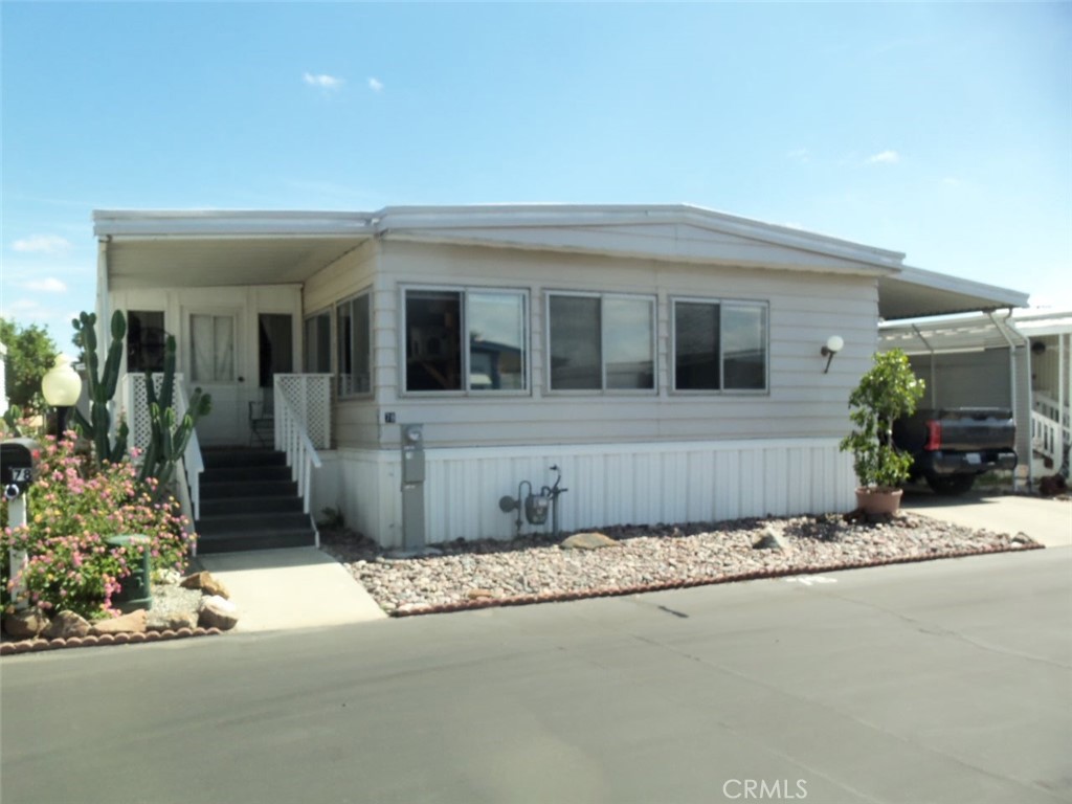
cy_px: 402
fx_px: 898
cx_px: 536
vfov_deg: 48.2
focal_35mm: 29
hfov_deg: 61.7
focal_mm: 5.2
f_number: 8.6
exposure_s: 1/100
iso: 80
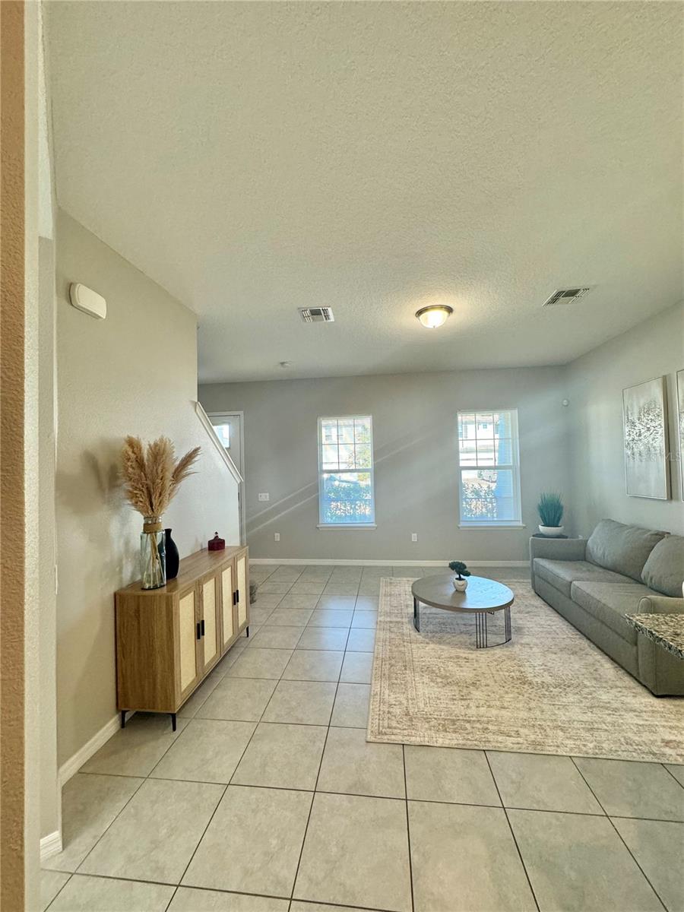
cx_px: 342
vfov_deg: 102.1
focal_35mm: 14
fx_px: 369
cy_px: 456
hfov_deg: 85.7
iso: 250
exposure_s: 1/120
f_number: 2.2
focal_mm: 2.22
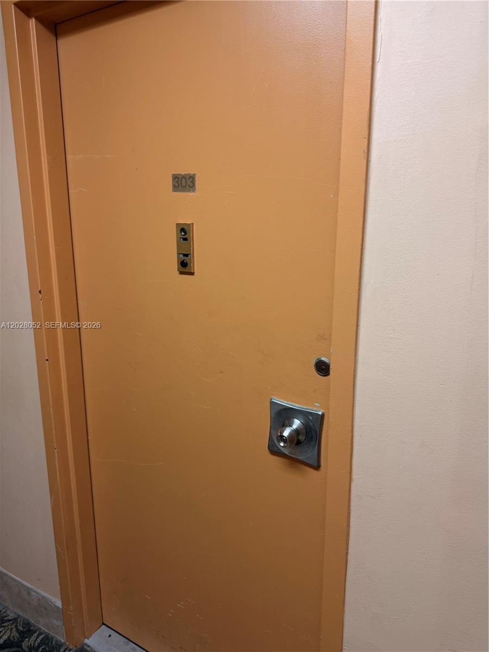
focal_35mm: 24
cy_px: 326
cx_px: 244
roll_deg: +1.5
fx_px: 452
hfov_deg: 56.8
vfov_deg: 71.6
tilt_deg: -10.8
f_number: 1.78
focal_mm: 6.76
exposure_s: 1/60
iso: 160
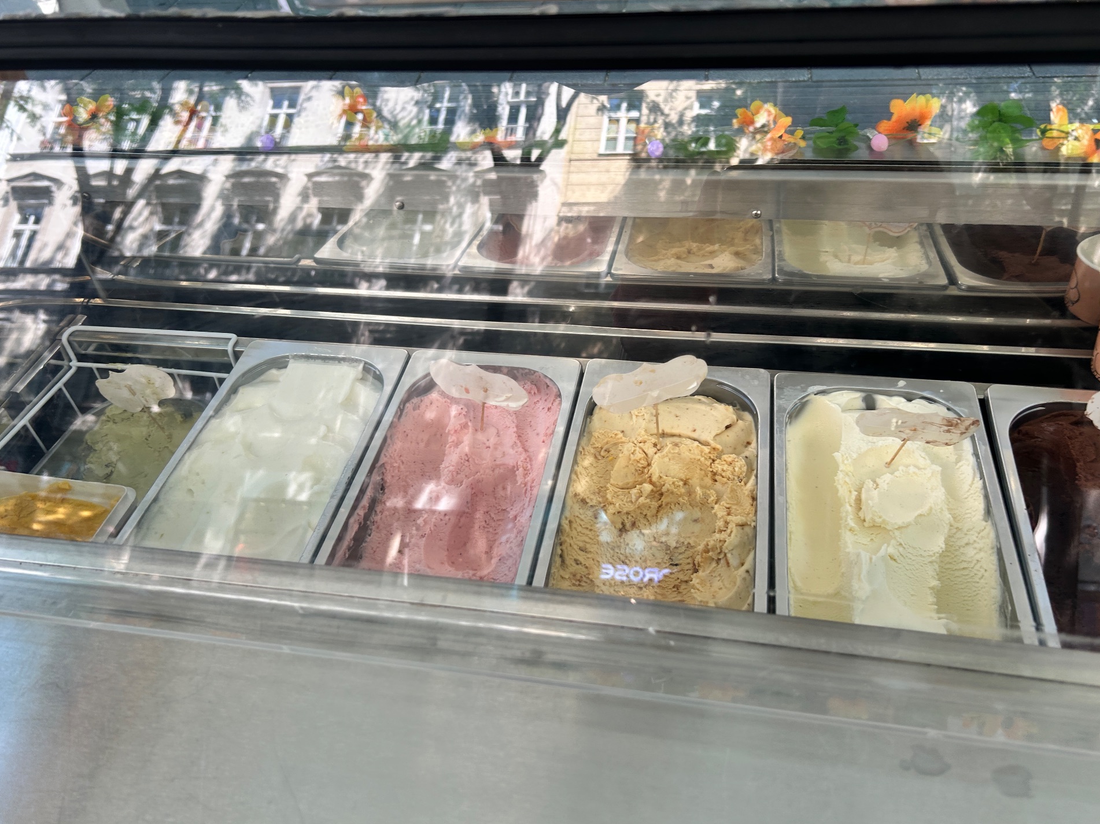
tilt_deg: -41.8
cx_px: 546
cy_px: 396
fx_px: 890
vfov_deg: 49.7
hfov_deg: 63.4
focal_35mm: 28
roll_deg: +4.2
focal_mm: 5.7
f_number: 1.5
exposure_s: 1/135
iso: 32
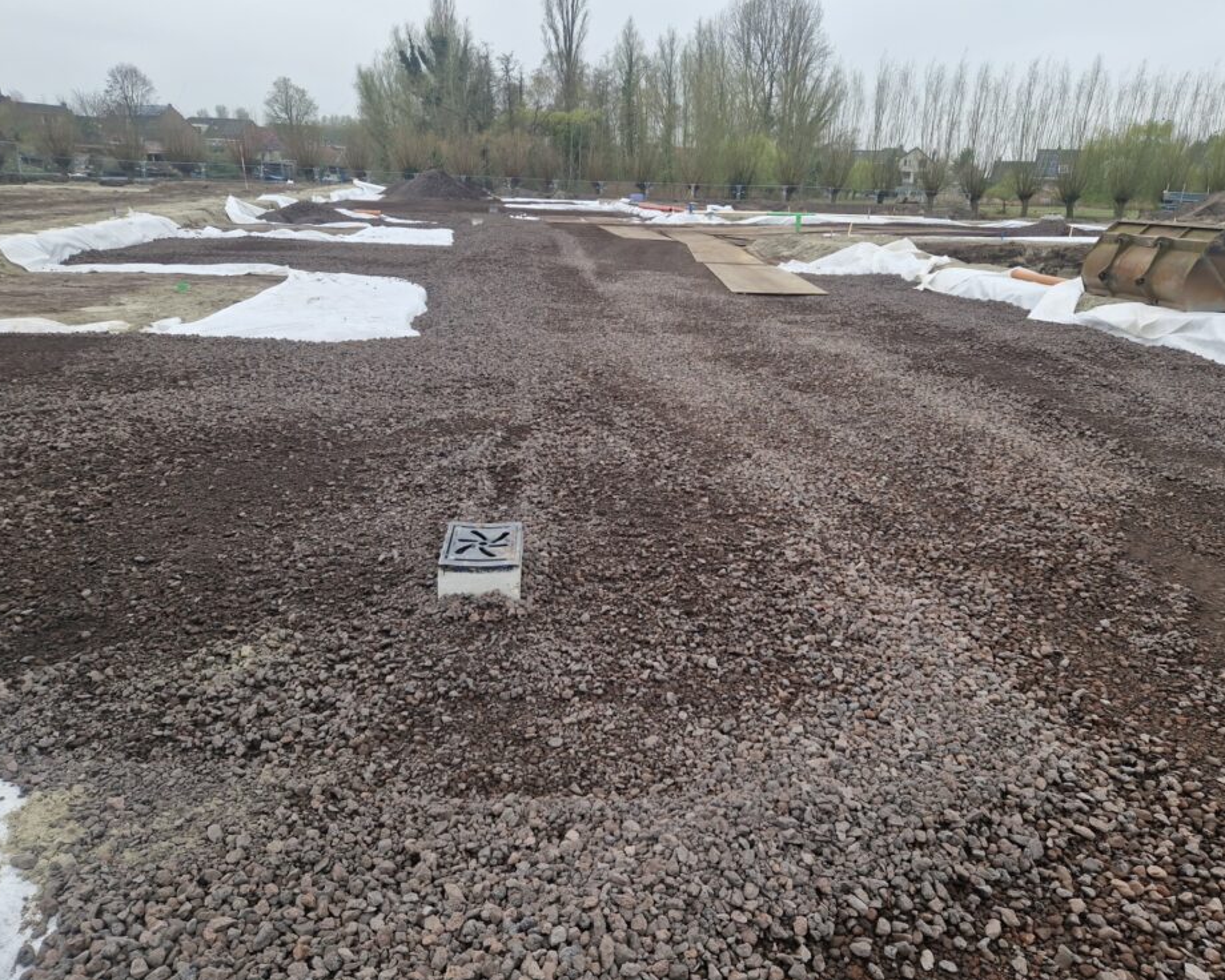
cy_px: 509
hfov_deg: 68.1
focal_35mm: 25
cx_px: 618
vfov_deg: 56.8
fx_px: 906
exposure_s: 1/2088
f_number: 1.8
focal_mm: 5.4
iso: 50
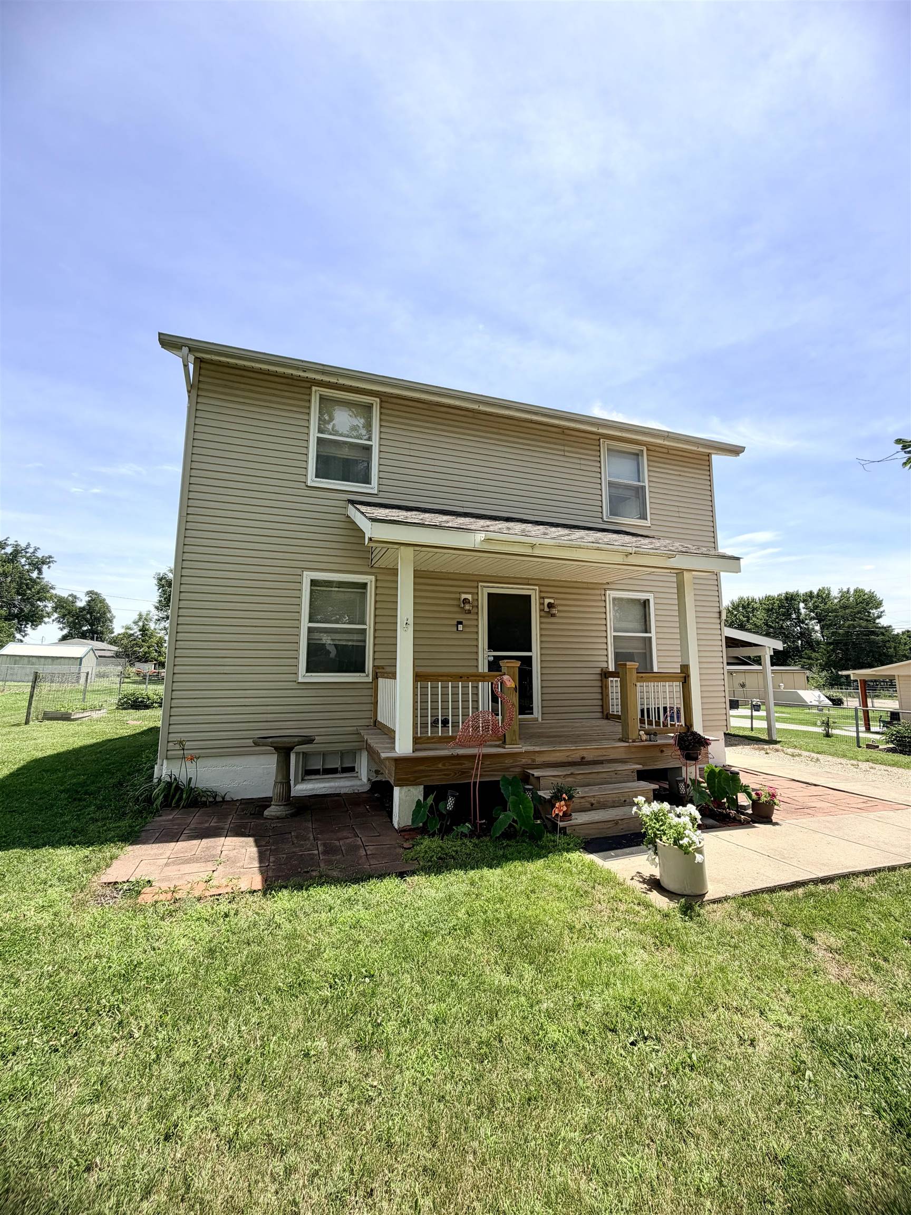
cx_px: 456
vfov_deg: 102.1
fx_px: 491
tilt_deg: +7.4
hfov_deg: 85.7
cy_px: 608
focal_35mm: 14
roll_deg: -0.3
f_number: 2.2
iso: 25
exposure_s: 1/770
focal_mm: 2.22
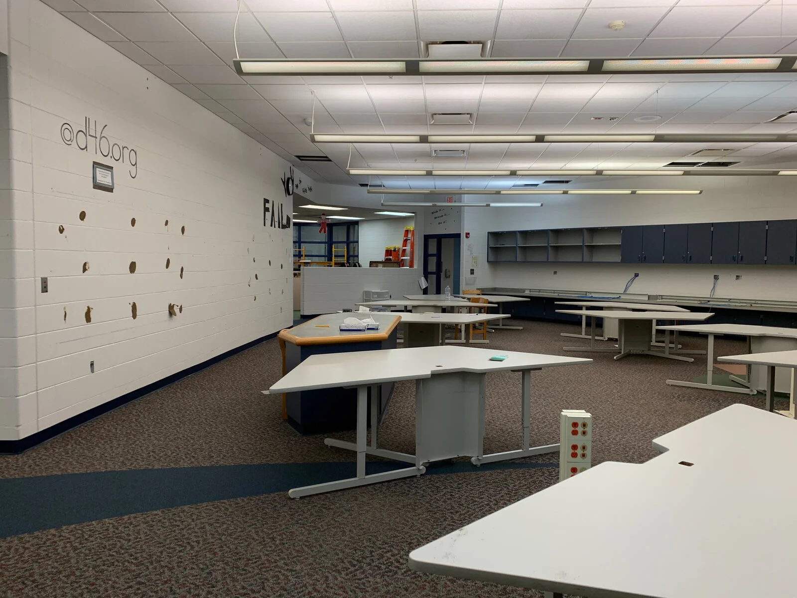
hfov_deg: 67.3
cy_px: 299
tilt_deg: -3.2
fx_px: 599
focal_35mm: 26
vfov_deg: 53.1
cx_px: 398
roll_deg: -0.7
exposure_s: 1/120
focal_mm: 4.25
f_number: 1.8
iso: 80
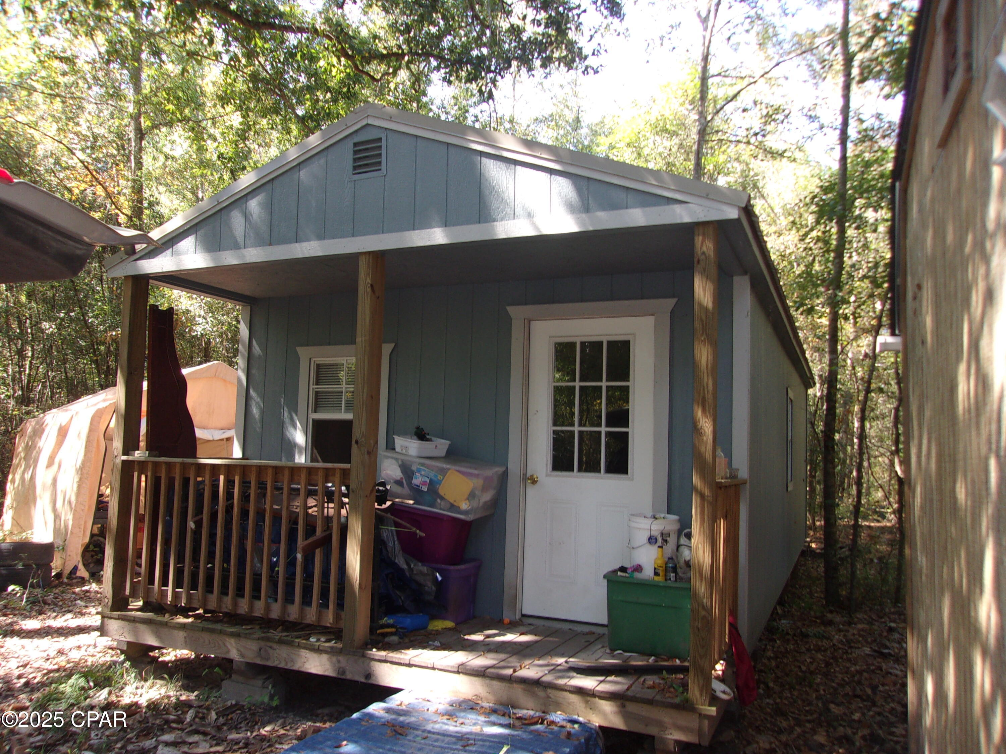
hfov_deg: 65.3
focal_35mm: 27
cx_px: 503
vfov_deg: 51.4
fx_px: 785
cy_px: 377
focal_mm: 4.9
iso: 80
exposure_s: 1/70
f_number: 3
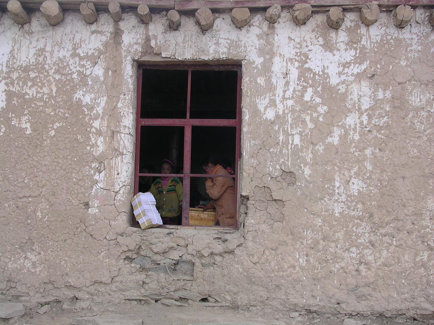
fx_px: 702
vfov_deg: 26.1
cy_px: 162
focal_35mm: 56
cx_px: 217
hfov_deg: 34.3
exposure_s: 1/59
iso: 100
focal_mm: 8.5
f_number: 3.3
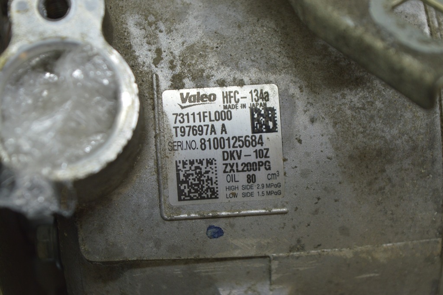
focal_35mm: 82
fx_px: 1014
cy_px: 148
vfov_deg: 16.5
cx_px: 222
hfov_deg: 24.6
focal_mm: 55
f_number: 5.6
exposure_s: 1/40
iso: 400
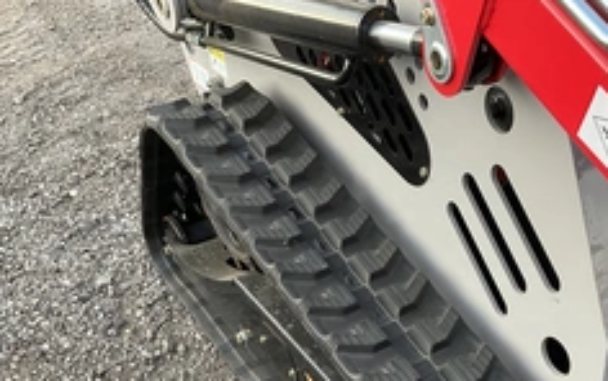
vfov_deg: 23.8
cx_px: 384
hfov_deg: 38.6
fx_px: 862
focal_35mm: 52
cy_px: 381
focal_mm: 3
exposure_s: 1/122
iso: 50
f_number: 1.8
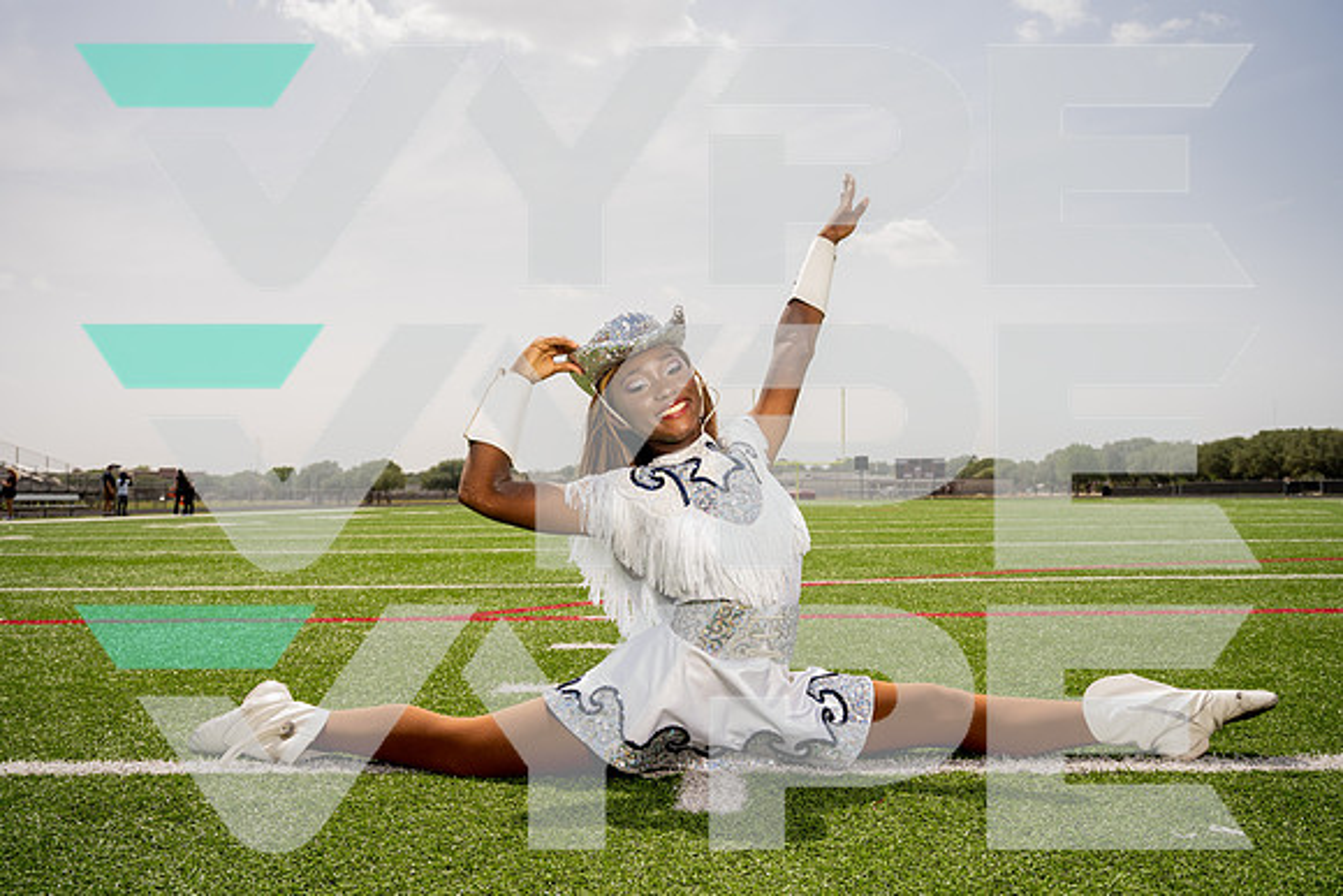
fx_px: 1231
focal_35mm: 33
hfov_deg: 57.2
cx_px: 672
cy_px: 448
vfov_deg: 40.0
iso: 50
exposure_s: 1/250
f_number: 7.1
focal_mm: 33
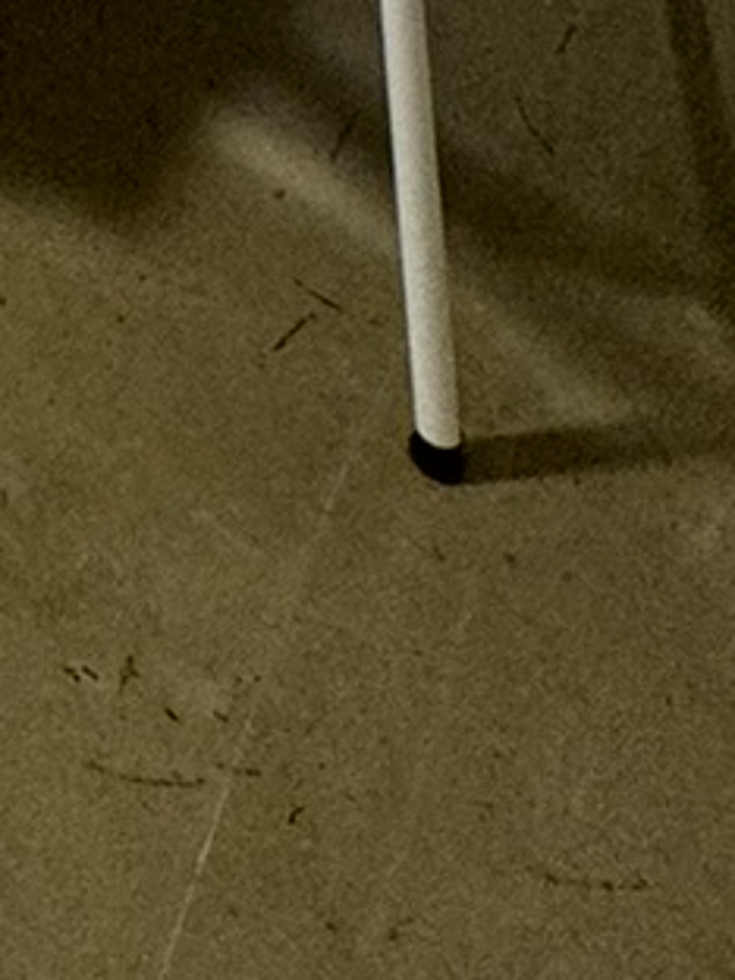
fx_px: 2605
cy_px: -1709
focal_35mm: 92
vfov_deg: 12.6
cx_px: -1043
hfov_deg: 12.5
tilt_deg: -12.1
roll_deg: +2.6
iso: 100
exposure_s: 1/100
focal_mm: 2.22
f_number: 2.2
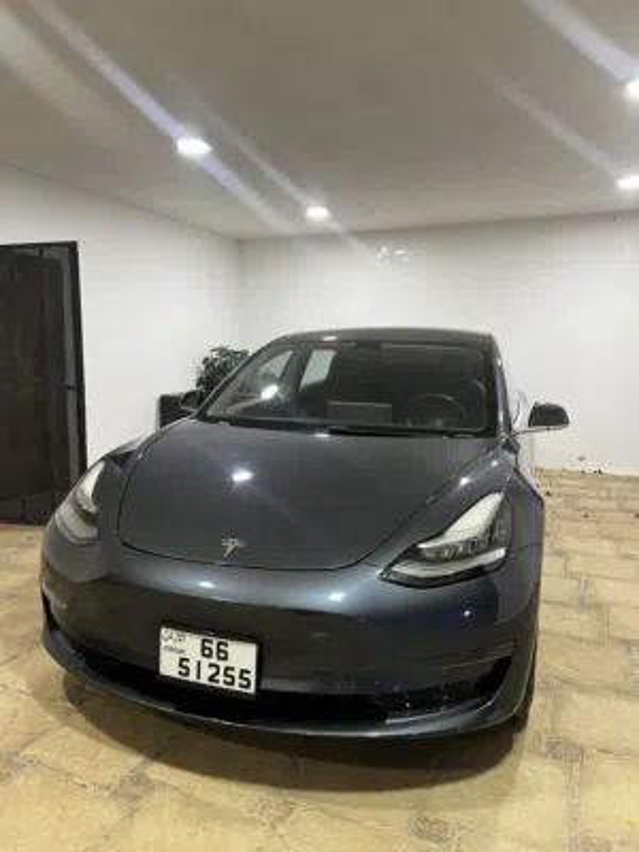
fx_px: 640
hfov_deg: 53.1
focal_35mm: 26
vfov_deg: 67.3
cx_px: 320
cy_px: 426
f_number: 1.5
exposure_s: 1/50
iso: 250
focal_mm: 5.7
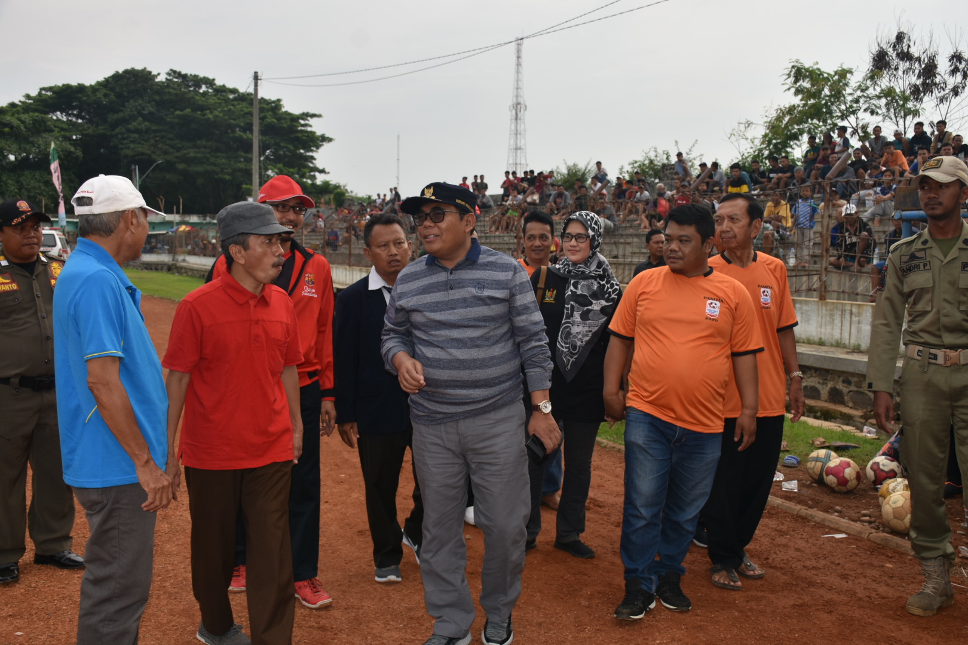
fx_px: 968
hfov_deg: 53.1
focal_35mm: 36
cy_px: 322
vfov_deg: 36.9
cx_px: 484
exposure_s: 1/250
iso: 100
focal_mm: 24
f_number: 5.6
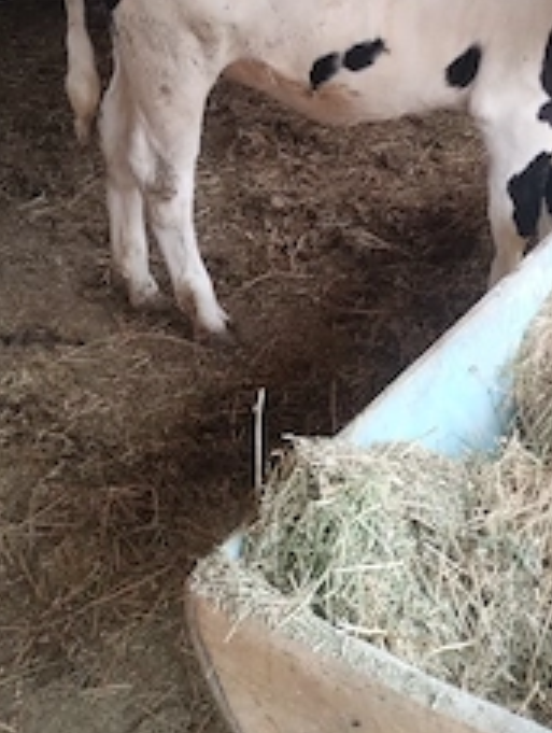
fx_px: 1039
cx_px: 313
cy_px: 110
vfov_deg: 37.0
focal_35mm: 49
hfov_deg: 29.7
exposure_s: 1/33
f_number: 1.8
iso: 306
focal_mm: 4.27
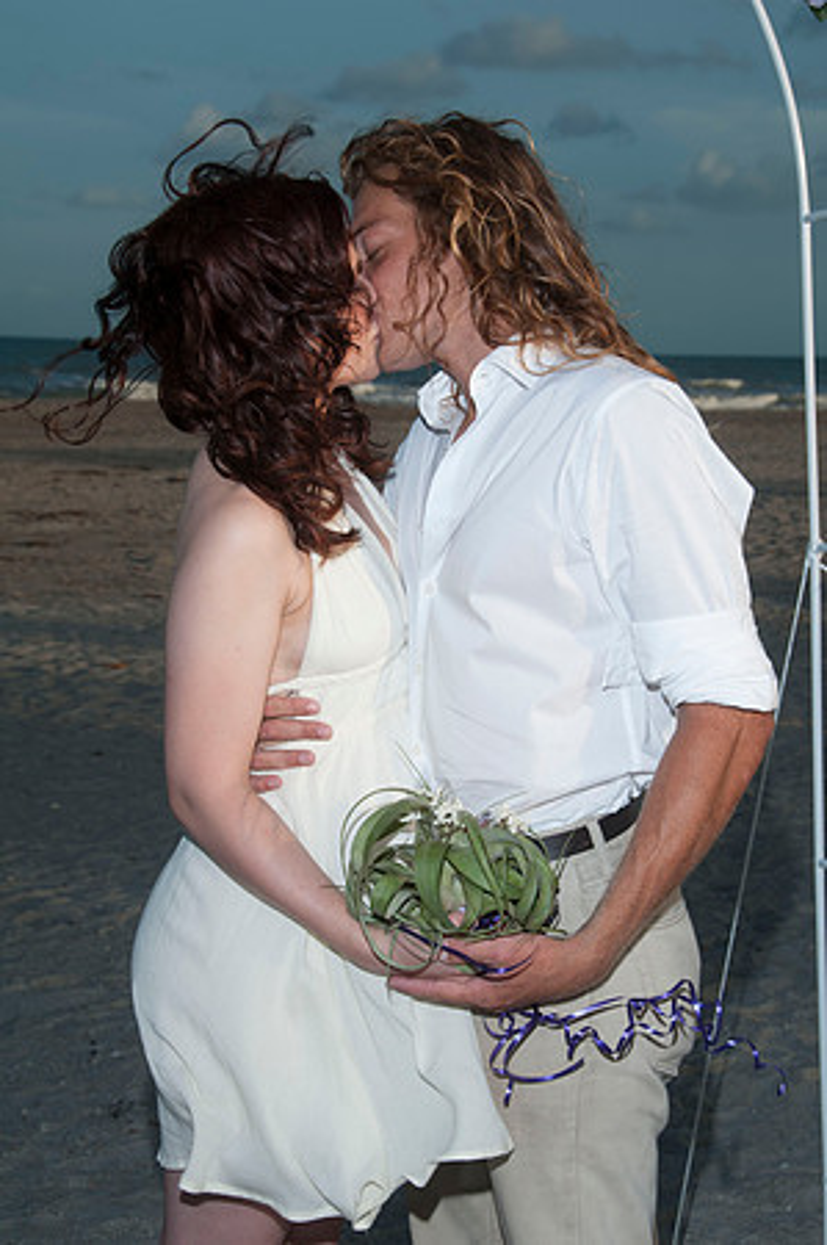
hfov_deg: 18.9
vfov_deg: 28.1
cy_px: 622
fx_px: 2487
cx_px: 414
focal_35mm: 72
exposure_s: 1/250
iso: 100
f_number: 10
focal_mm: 48
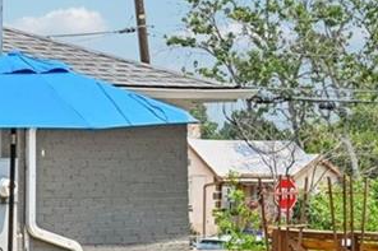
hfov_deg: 10.8
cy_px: 147
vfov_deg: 8.5
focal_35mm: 162
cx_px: -539
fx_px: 1700
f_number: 10
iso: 64
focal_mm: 30
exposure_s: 1/100
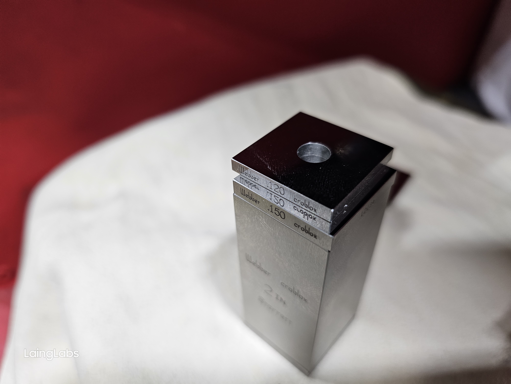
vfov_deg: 58.9
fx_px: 340
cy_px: 192
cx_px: 256
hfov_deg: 73.9
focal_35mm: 23
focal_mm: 6.3
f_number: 1.7
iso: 100
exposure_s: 1/52
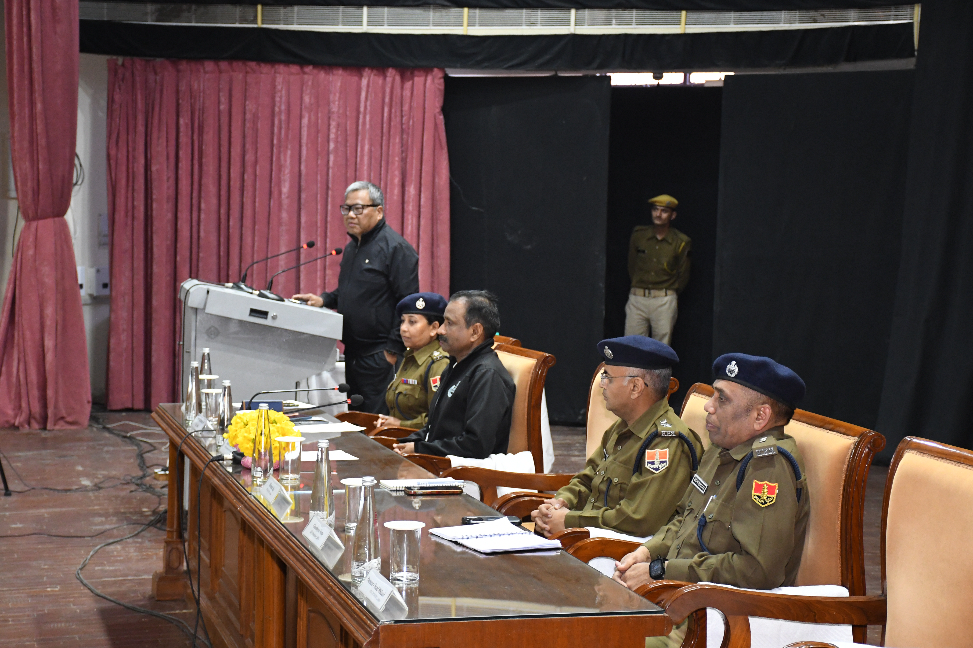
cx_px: 486
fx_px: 1811
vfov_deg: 20.3
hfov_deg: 30.1
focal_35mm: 67
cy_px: 324
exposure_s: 1/125
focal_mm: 45
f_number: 4.5
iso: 3200
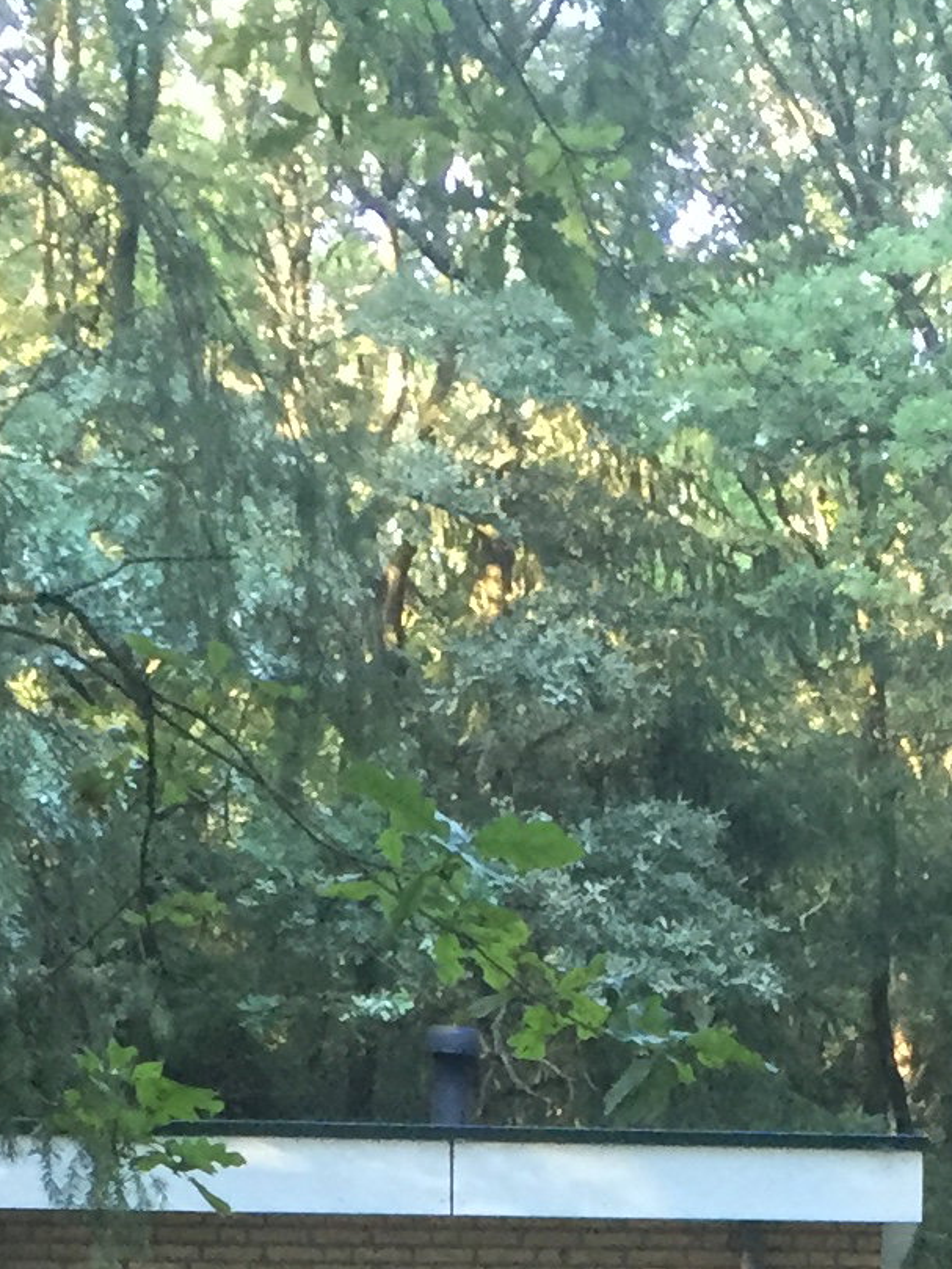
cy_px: 1884
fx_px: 4289
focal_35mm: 117
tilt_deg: -5.5
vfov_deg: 15.6
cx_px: 939
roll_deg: -0.1
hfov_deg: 12.5
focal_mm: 4.15
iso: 200
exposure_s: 1/33
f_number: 2.2
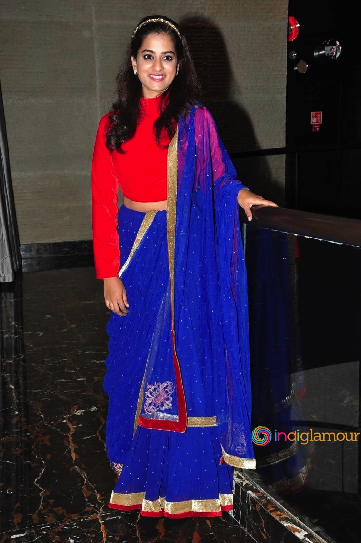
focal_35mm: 45
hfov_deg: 29.8
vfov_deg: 43.6
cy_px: 272
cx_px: 180
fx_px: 679
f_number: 9
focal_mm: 30
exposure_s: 1/125
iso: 400
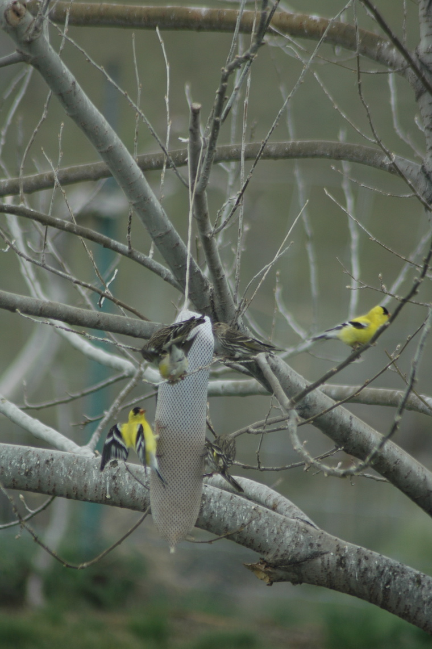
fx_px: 8114
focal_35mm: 450
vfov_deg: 4.6
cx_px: 216
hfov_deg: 3.0
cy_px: 324
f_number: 5.6
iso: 200
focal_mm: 300
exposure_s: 1/250
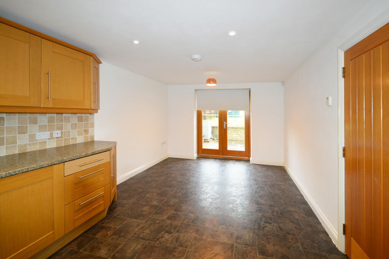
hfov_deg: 100.4
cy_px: 130
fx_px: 162
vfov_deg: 77.2
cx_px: 194
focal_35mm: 15
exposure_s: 1/60
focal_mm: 10
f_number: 3.5
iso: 450
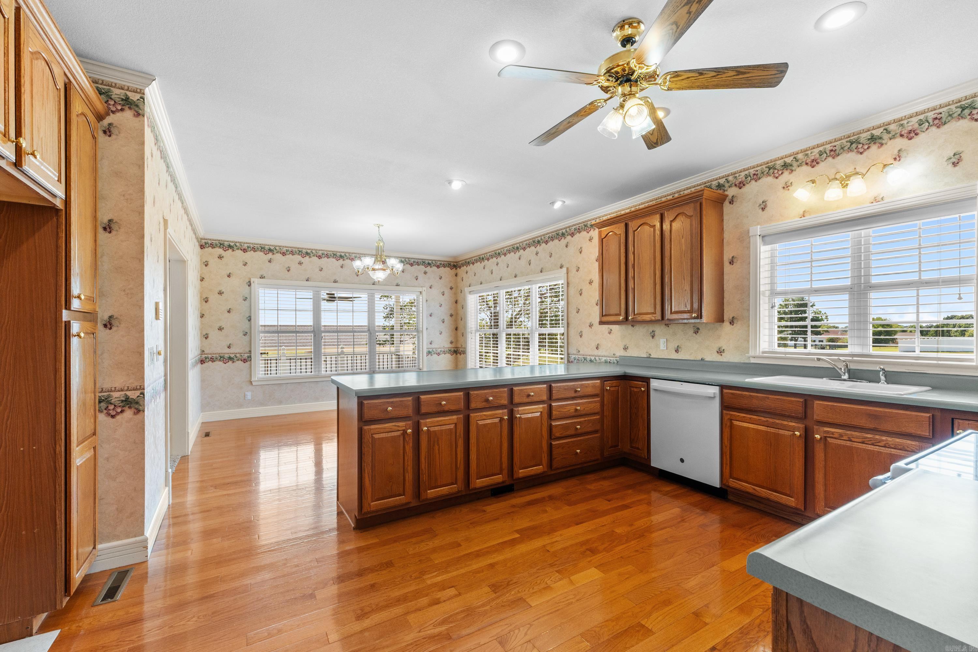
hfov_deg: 100.4
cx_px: 489
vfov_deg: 77.3
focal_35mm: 15
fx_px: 407
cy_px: 326
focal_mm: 10
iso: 200
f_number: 9
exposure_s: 1/6
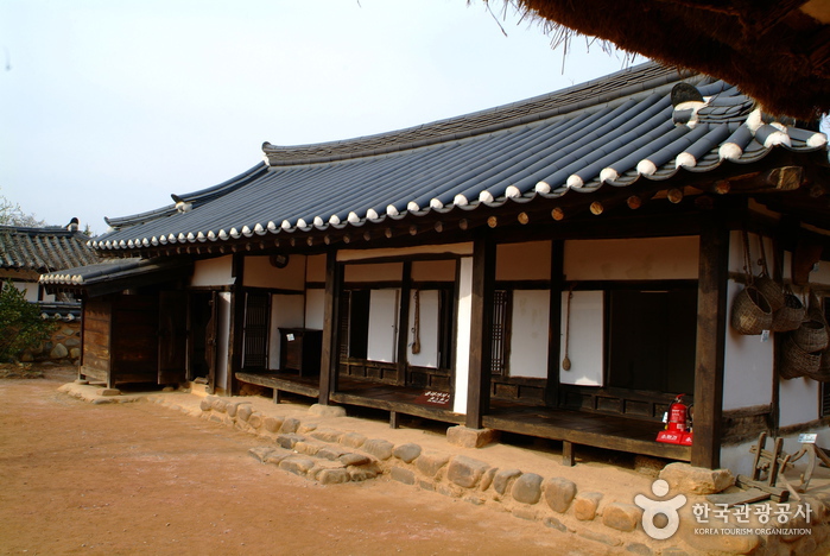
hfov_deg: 61.9
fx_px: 693
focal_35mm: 30
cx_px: 415
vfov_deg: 43.7
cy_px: 278
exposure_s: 1/125
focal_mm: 20
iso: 100
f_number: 8
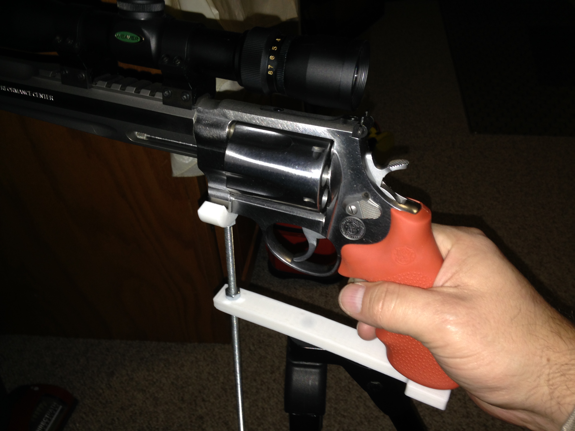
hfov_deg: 55.4
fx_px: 548
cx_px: 288
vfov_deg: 42.9
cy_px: 216
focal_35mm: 33
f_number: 2.4
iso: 50
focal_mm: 4.12
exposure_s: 1/16
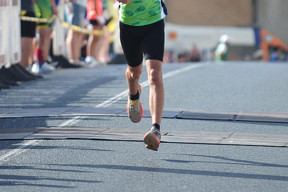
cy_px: -23
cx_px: 142
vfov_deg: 2.5
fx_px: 4352
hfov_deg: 3.8
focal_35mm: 544
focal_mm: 200
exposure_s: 1/1000
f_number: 2.8
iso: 160
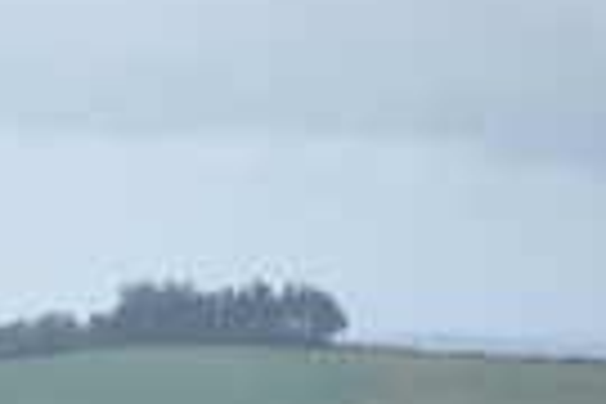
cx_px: -584
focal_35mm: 861
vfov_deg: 1.6
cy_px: 799
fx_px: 14492
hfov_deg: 2.4
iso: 500
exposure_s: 1/640
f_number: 5.6
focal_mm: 200
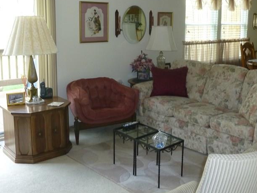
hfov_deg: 44.7
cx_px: 148
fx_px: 312
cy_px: 62
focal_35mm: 42
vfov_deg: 34.0
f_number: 3.3
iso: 200
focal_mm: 4.5
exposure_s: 1/30
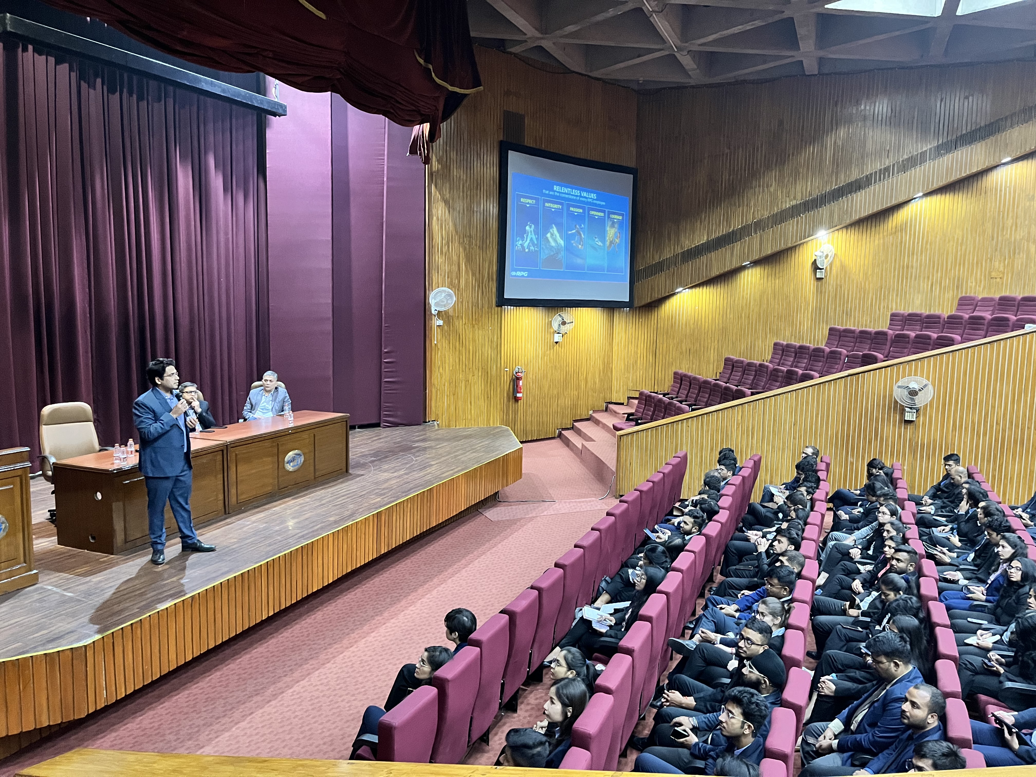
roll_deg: -0.7
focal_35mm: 26
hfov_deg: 67.3
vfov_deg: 53.1
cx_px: 518
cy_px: 388
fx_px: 778
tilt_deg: -6.5
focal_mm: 5.1
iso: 640
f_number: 1.6
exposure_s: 1/33
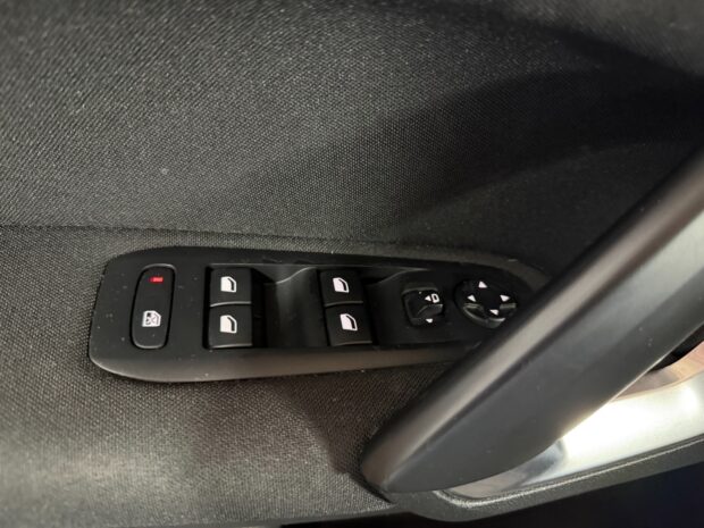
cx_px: 352
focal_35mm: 24
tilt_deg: -47.6
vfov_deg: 56.8
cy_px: 264
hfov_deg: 71.6
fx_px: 488
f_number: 1.78
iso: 1600
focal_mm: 6.76
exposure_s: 1/30
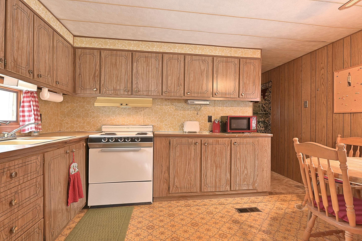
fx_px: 191
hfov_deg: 86.9
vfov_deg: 64.6
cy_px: 120
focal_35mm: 19
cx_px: 188
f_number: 7.1
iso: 200
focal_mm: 18
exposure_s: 1/6
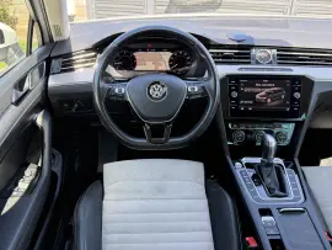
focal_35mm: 32
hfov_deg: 56.6
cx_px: 148
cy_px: 121
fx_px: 307
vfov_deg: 44.2
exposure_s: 1/127
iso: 200
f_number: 1.78
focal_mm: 6.76
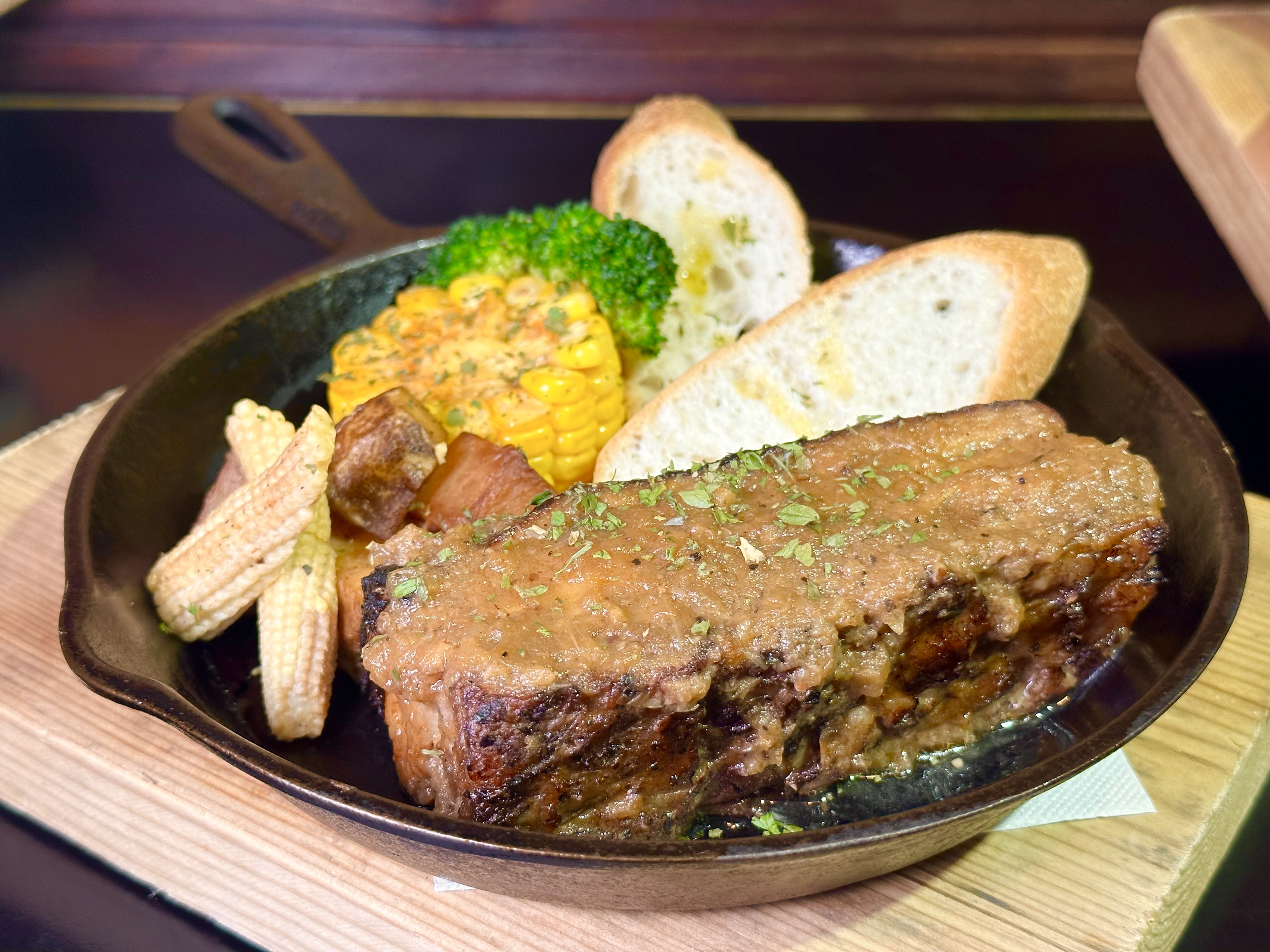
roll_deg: +0.1
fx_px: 1761
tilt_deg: -33.2
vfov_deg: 30.3
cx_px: 635
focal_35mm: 48
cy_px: 476
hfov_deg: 39.7
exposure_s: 1/60
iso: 64
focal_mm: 6.86
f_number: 1.78
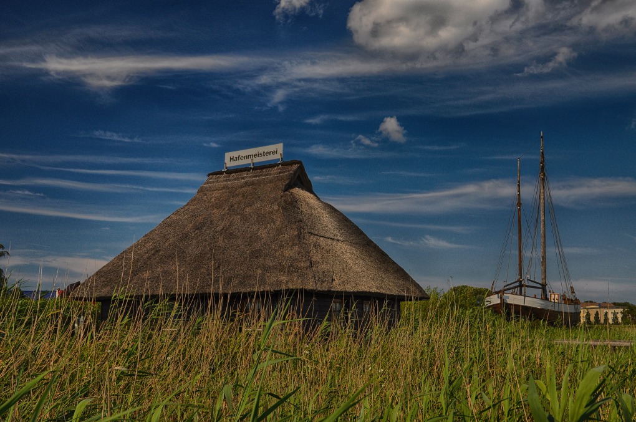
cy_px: 211
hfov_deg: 46.5
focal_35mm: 42
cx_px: 318
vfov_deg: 31.8
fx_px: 741
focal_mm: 28
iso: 400
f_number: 8
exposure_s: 1/640
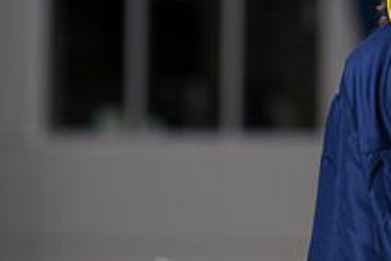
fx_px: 5532
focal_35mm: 509
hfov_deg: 4.0
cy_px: 43
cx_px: 493
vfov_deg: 2.7
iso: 100
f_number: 4.5
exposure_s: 1/250
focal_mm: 175
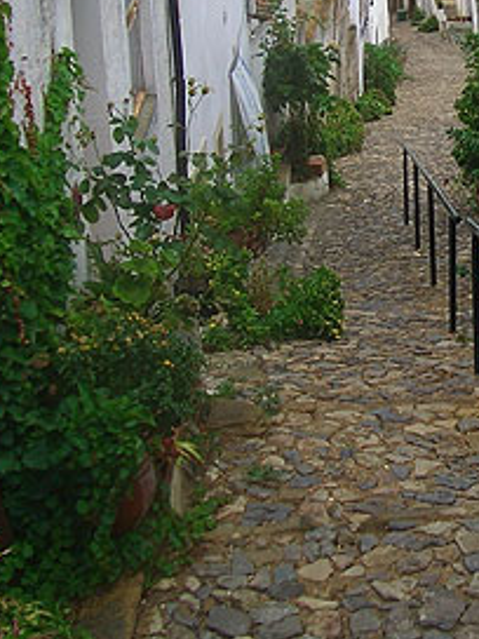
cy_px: 66
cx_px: 441
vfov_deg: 27.9
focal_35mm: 67
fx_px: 1236
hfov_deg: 21.4
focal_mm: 5.8
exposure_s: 1/320
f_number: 4.3
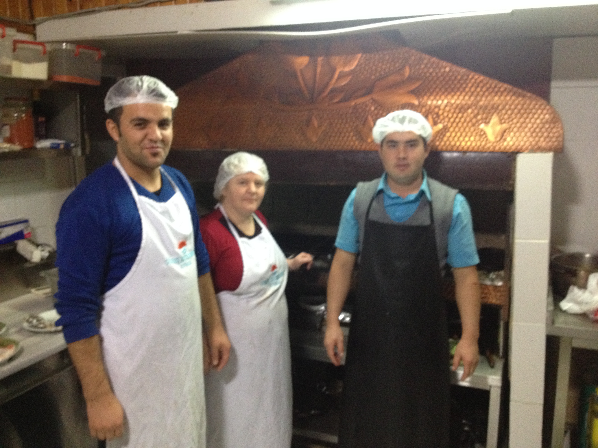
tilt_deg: -10.6
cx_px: 299
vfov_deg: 40.7
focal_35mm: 35
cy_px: 224
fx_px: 605
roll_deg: -0.1
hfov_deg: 52.6
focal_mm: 4.28
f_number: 2.4
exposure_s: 1/17
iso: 320
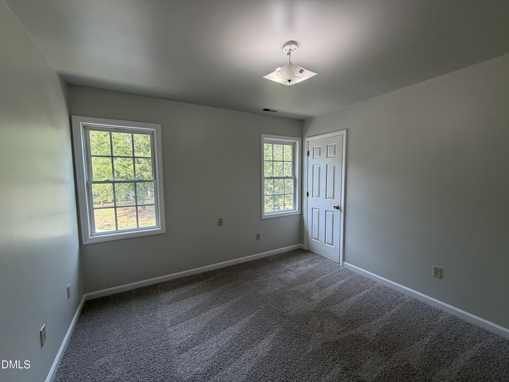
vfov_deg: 85.7
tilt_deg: -4.1
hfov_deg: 102.1
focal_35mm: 14
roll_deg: +0.7
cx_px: 254
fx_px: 206
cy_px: 191
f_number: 2.2
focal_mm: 2.22
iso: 125
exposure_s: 1/120
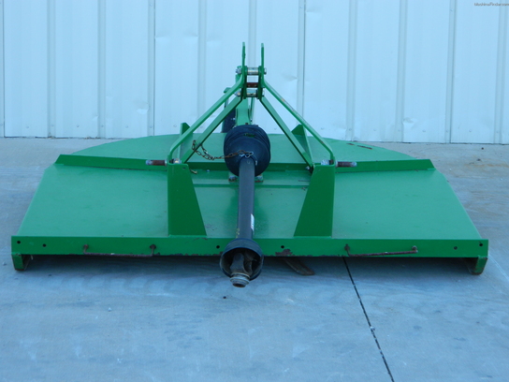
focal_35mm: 103
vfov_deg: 14.4
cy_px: 191
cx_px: 254
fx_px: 1515
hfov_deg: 19.1
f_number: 4.5
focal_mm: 18.6
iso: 80
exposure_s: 1/80
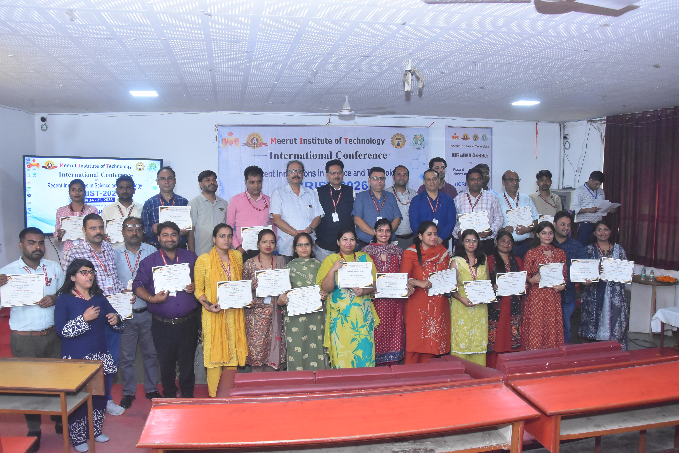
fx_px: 509
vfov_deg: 48.0
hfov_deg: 67.4
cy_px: 226
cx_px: 340
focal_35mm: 27
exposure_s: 1/125
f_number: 6.3
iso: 2500
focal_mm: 18
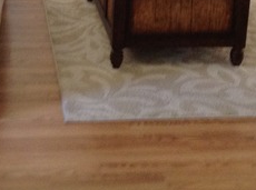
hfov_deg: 21.3
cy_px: -38
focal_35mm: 92
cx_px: 99
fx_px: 678
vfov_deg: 15.4
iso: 125
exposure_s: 1/24
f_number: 2.4
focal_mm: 3.3
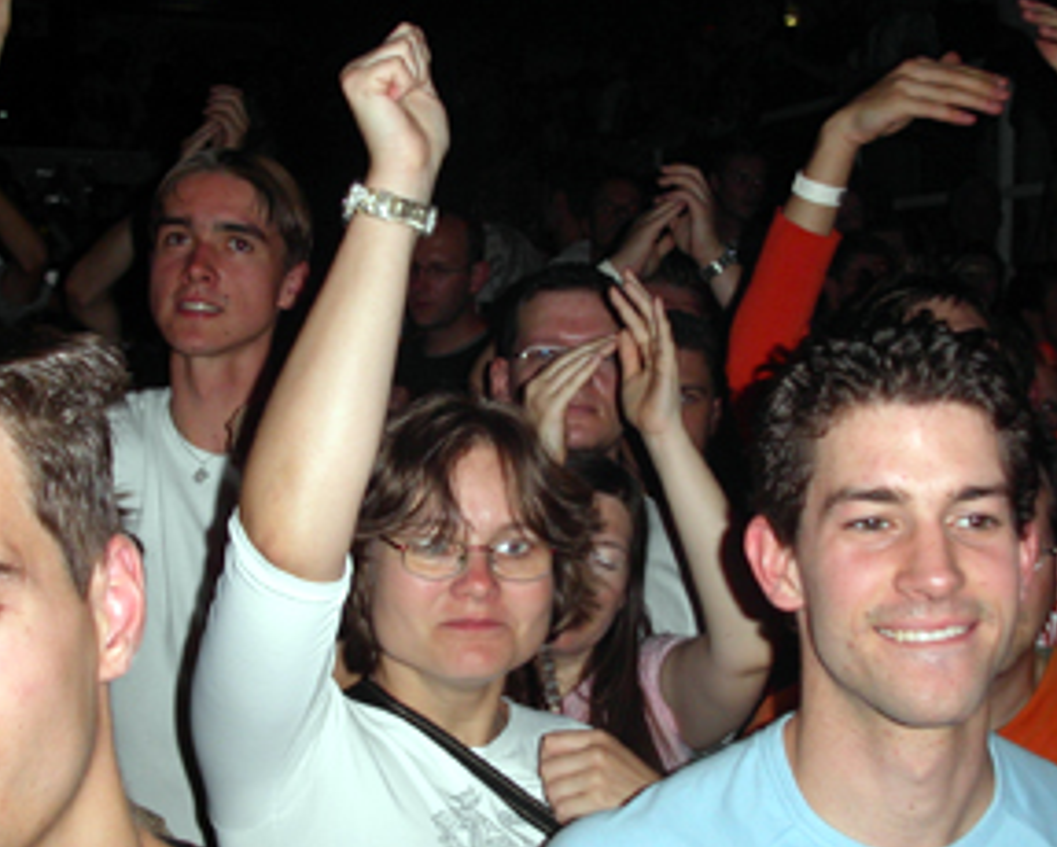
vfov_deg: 29.2
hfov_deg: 36.0
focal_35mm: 52
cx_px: 525
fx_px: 1628
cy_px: 412
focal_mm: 7.8
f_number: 2.8
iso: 100
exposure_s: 1/30
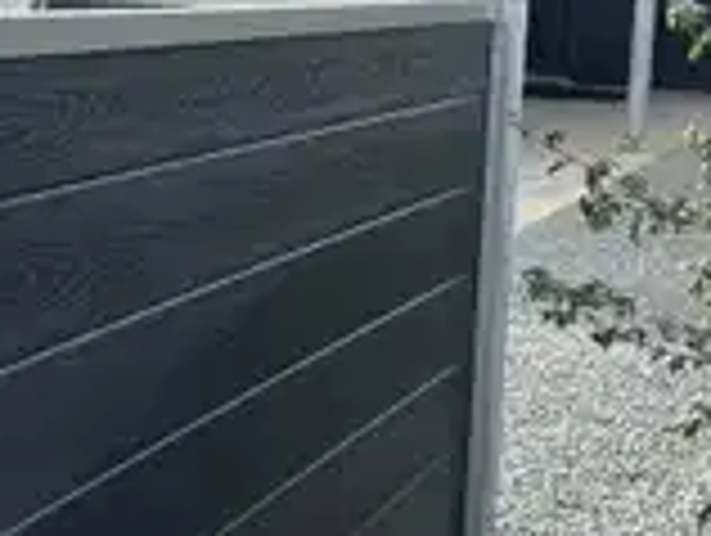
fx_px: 1502
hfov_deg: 25.6
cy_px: 124
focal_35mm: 73
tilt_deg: -6.8
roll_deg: -2.6
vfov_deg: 20.0
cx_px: 45
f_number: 1.6
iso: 50
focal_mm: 5.1
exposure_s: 1/1695
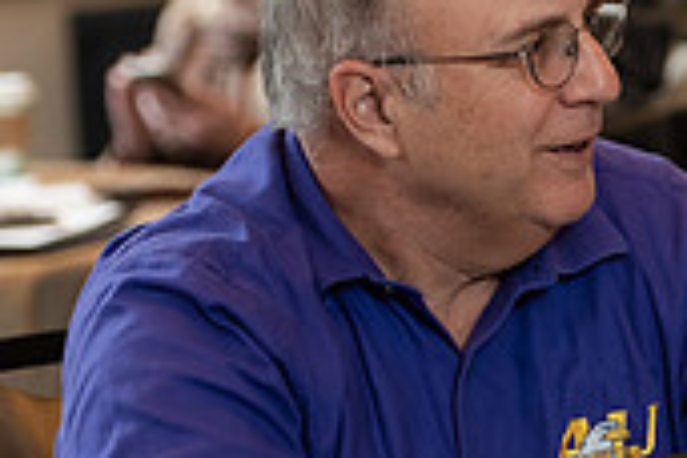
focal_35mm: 288
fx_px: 5496
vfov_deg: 4.8
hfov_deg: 7.1
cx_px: 876
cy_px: 299
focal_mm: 85
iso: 1000
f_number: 3.2
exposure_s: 1/160
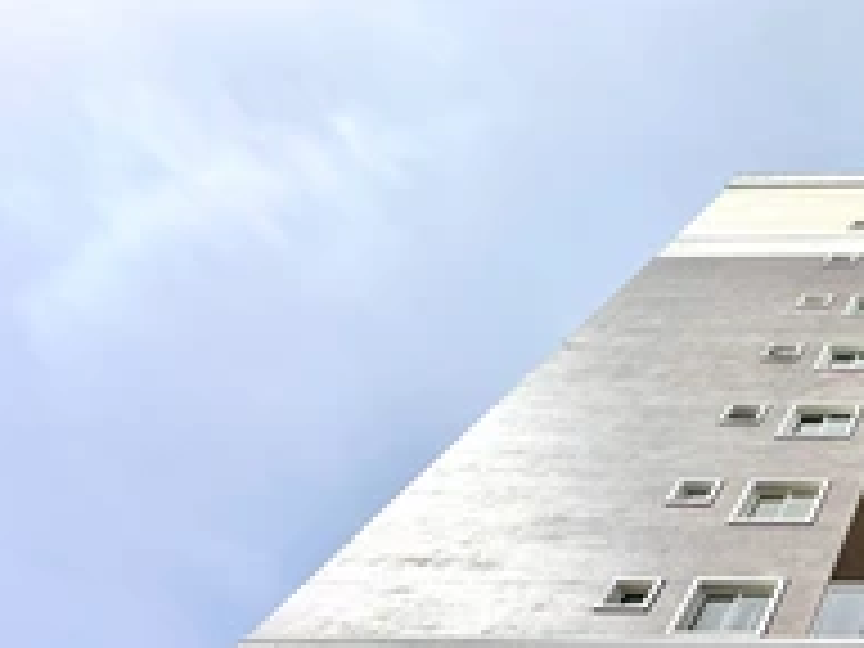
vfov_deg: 32.6
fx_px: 874
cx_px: 1076
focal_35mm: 35
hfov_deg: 37.3
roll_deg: -1.7
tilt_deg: +40.8
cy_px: 801
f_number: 2.2
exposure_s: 1/4292
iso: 50
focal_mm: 2.22
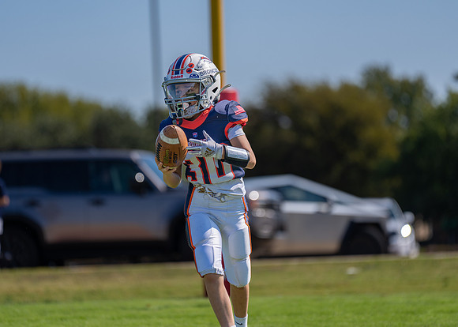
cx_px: 215
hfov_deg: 8.8
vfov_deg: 6.3
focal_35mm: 229
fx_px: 2984
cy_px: 148
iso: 100
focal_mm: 200
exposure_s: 1/2500
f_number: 2.8
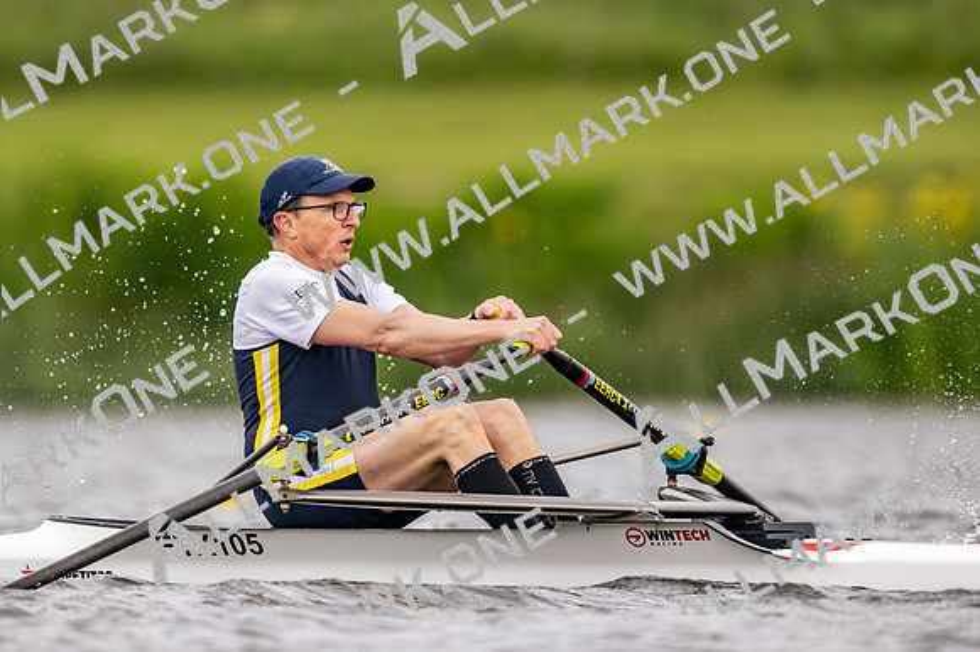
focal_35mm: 900
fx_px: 24485
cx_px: 490
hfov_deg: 2.3
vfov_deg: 1.5
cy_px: 326
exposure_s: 1/2500
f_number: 4
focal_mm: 600
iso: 800
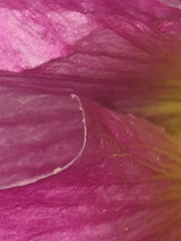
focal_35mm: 190
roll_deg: +3.4
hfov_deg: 7.4
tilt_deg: +1.4
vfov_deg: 10.4
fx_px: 1325
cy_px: 155
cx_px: 393
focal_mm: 4.15
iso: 32
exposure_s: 1/124
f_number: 2.2
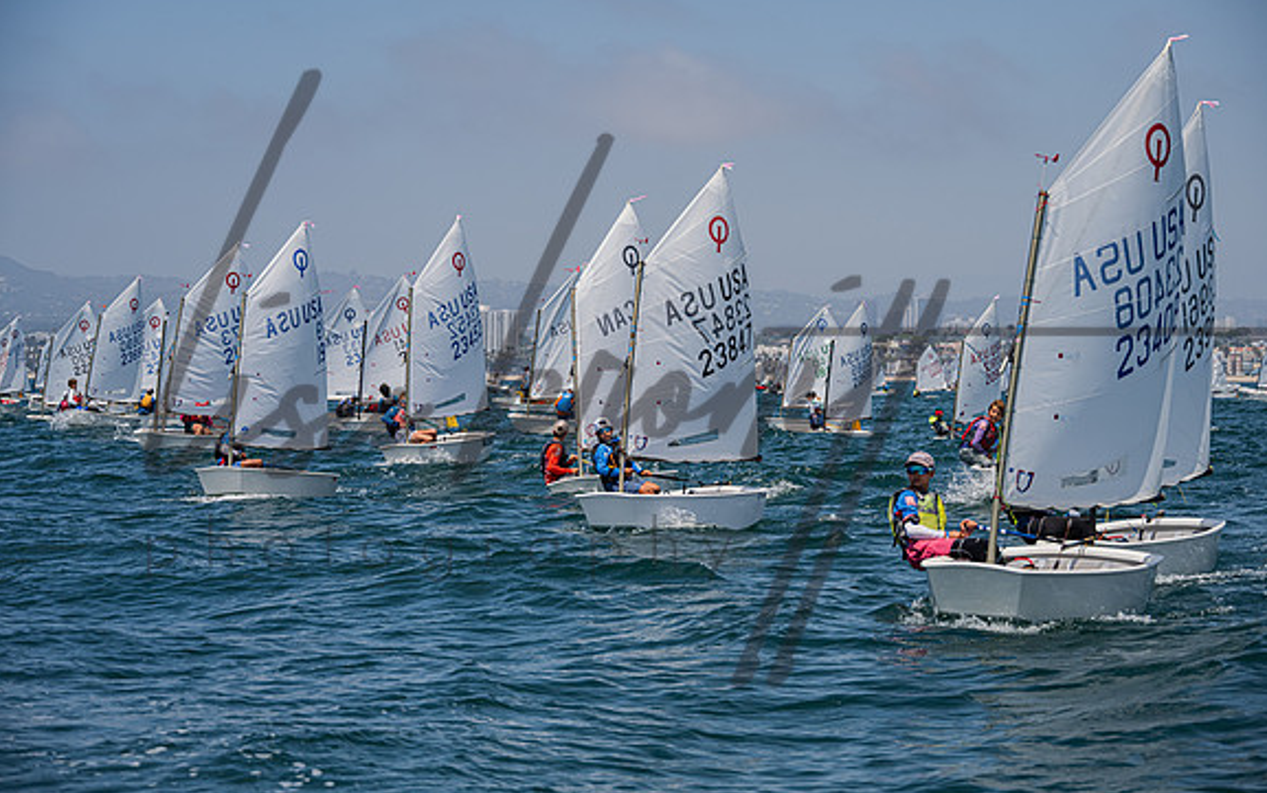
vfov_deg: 12.0
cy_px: 383
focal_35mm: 109
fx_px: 3765
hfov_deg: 19.1
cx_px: 639
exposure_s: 1/1250
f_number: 6.3
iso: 250
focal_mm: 105
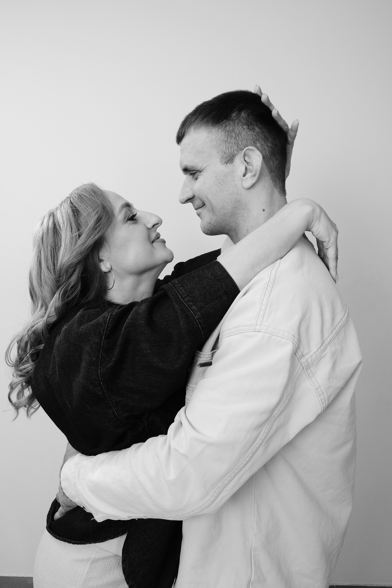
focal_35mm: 33
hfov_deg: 40.0
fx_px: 539
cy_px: 294
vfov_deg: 57.2
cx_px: 196
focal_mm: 22.3
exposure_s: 1/125
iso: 500
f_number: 11
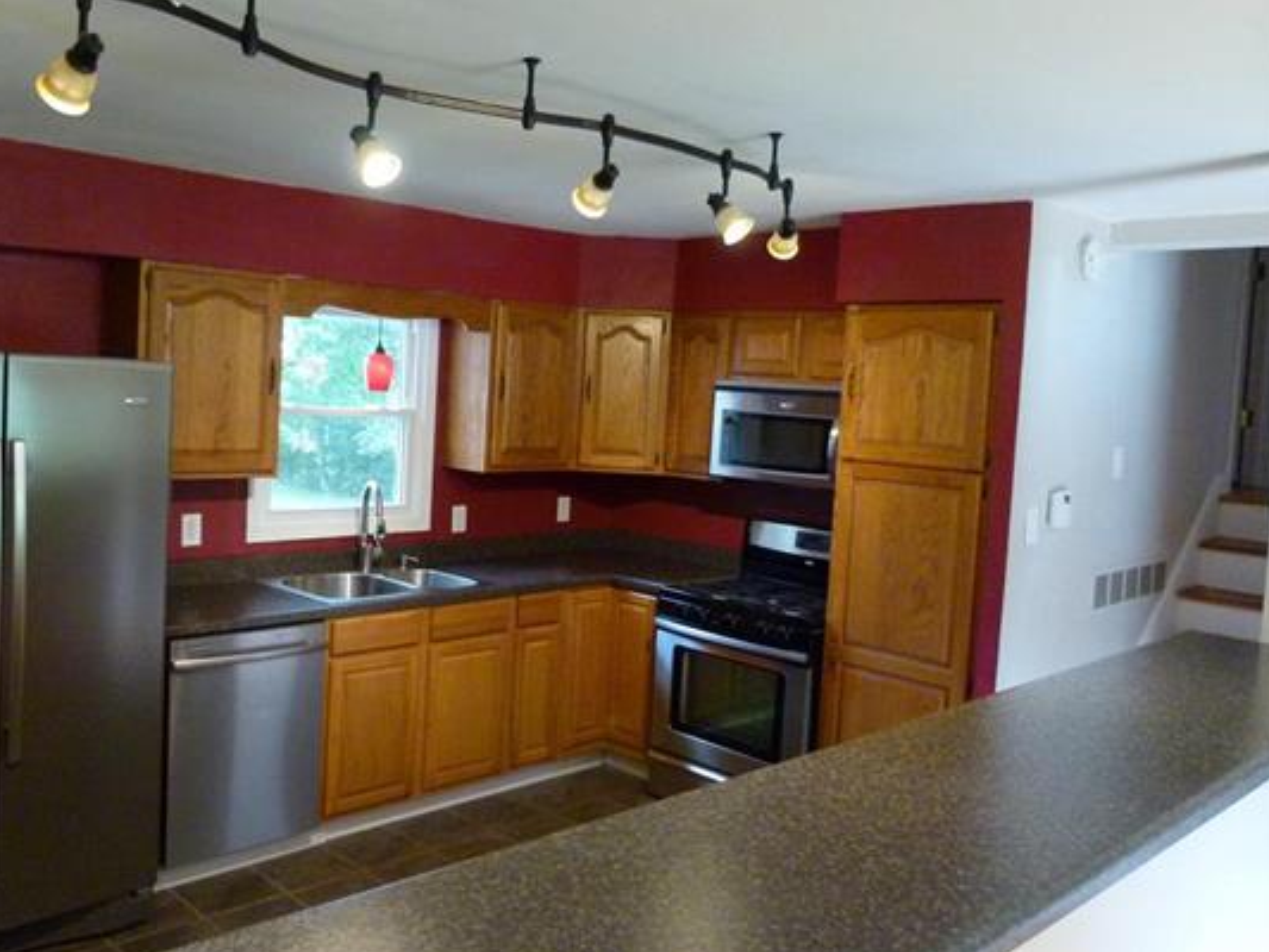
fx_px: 1100
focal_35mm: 30
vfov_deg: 46.8
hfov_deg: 59.5
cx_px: 519
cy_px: 452
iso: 400
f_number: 2.8
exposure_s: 1/50
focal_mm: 4.5
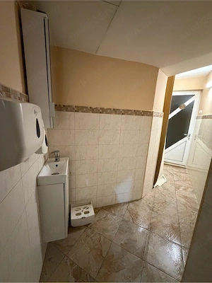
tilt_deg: -11.6
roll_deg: -2.8
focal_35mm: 14
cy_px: 142
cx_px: 106
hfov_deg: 85.7
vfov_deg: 102.1
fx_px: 114
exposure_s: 1/50
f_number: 2.2
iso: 1000
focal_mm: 2.22
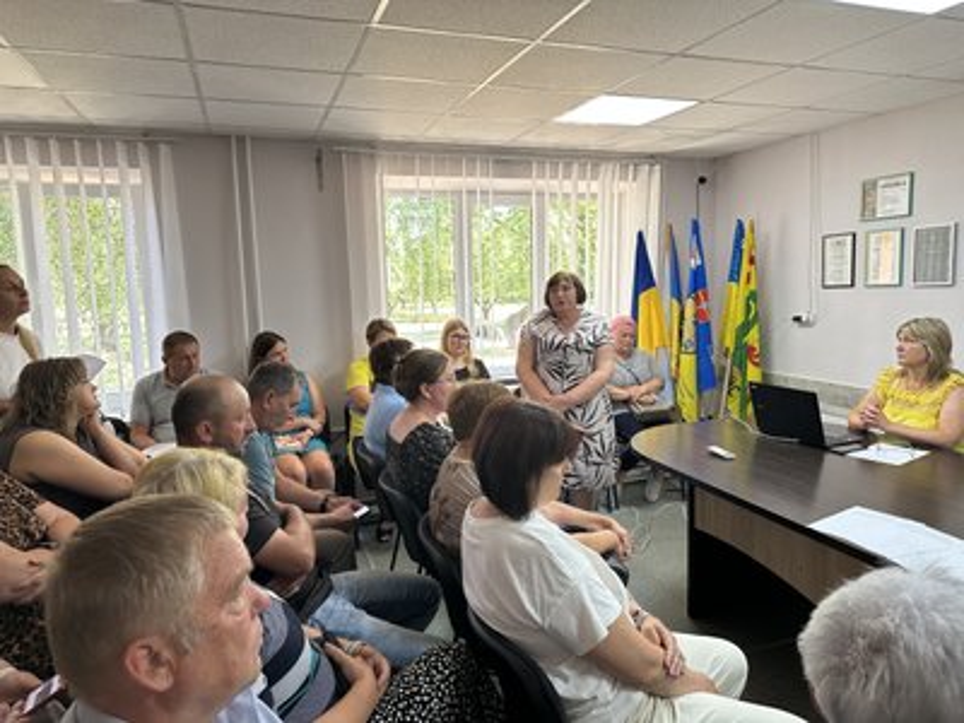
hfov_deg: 71.6
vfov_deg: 56.8
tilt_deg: -7.1
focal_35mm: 24
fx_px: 668
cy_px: 362
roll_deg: +1.1
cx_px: 482
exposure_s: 1/100
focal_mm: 6.86
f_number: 1.78
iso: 100
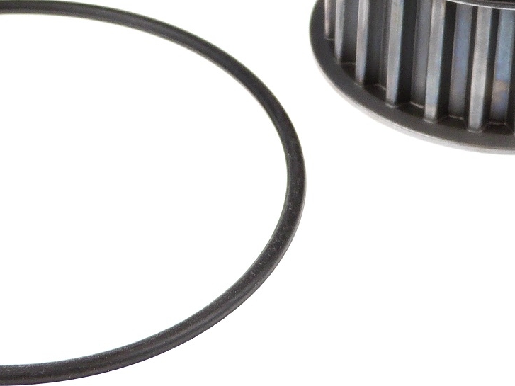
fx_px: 2291
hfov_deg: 12.8
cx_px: 263
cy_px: -69
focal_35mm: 154
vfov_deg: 9.5
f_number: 3.2
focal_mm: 10
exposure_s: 1/80
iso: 100
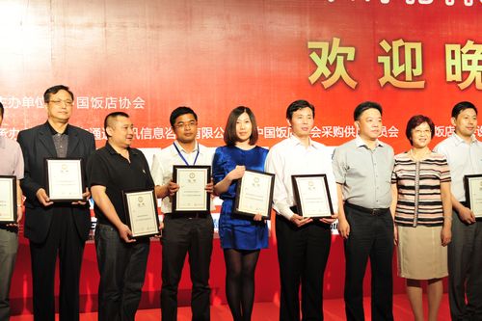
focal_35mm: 70
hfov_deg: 28.9
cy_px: 160
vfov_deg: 19.4
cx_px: 241
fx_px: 937
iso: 1000
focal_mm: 70
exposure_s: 1/80
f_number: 4
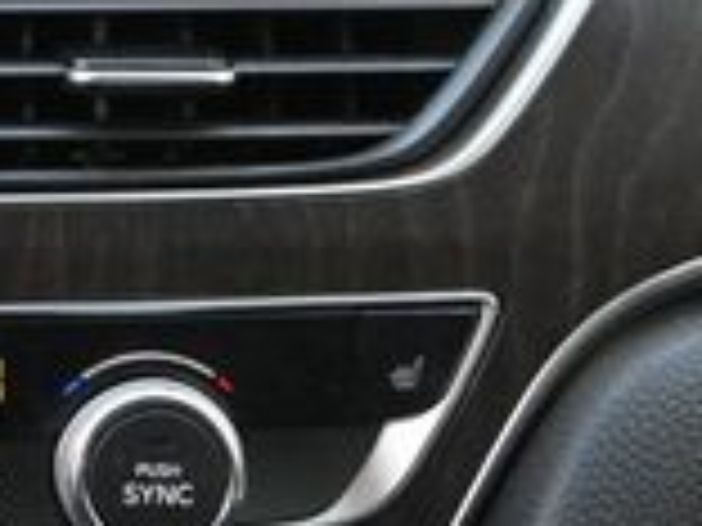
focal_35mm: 296
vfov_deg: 5.0
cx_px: -414
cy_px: -90
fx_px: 6003
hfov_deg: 6.6
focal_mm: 50
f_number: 6.3
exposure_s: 1/125
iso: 1800
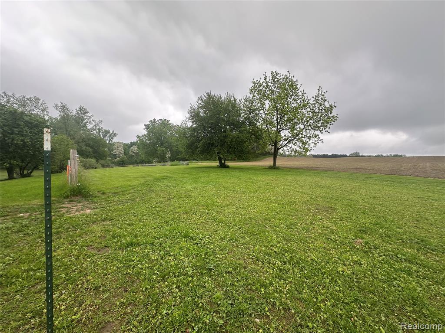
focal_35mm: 14
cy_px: 166
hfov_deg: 102.1
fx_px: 180
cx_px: 222
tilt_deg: -1.8
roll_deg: -2.7
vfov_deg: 85.7
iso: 40
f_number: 2.2
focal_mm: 2.22
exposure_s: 1/177
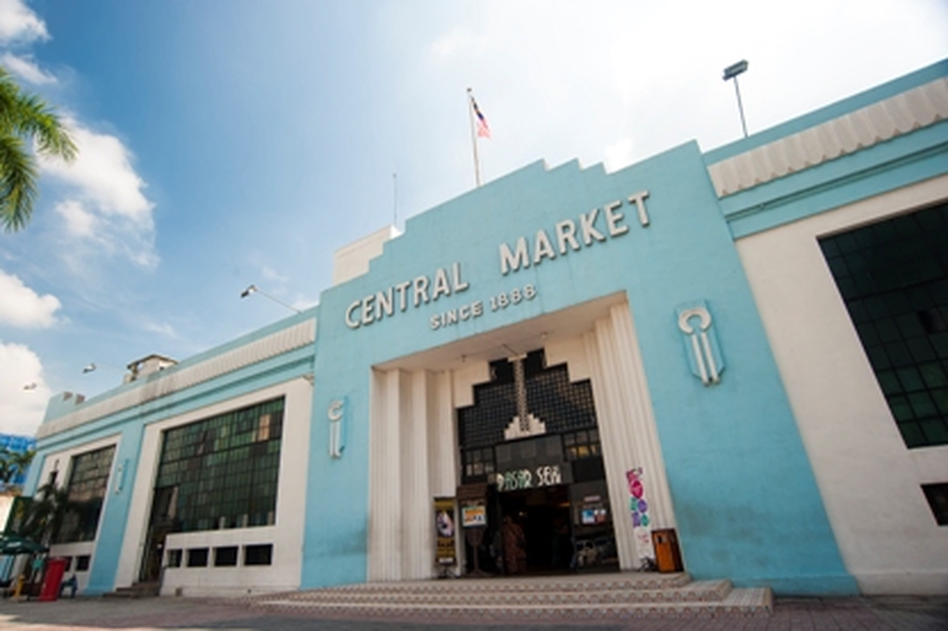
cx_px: 474
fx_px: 474
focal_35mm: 18
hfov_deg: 90.0
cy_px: 316
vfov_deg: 67.3
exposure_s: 1/125
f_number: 9
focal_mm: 18
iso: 200
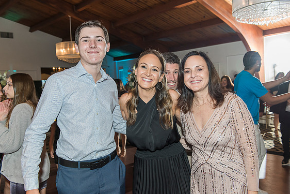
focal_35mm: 33
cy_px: 95
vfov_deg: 40.0
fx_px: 266
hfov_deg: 57.2
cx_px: 141
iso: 800
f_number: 4
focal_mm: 32
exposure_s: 1/125
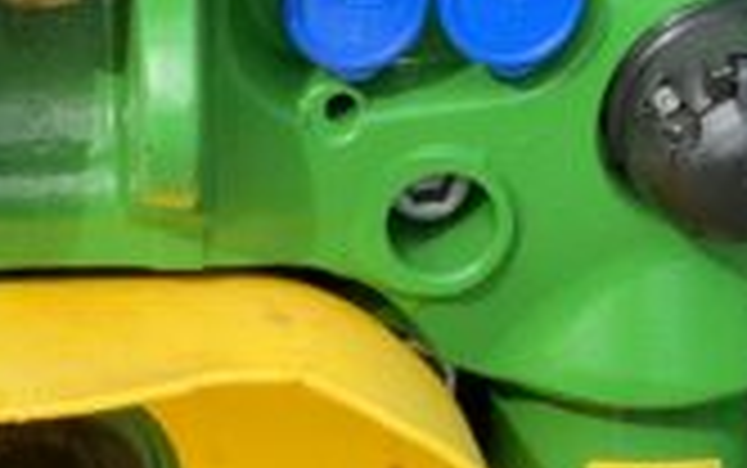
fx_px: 3871
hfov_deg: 11.0
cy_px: 135
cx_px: 202
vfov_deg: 6.9
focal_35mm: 190
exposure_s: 1/465
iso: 16
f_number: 1.8
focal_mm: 3
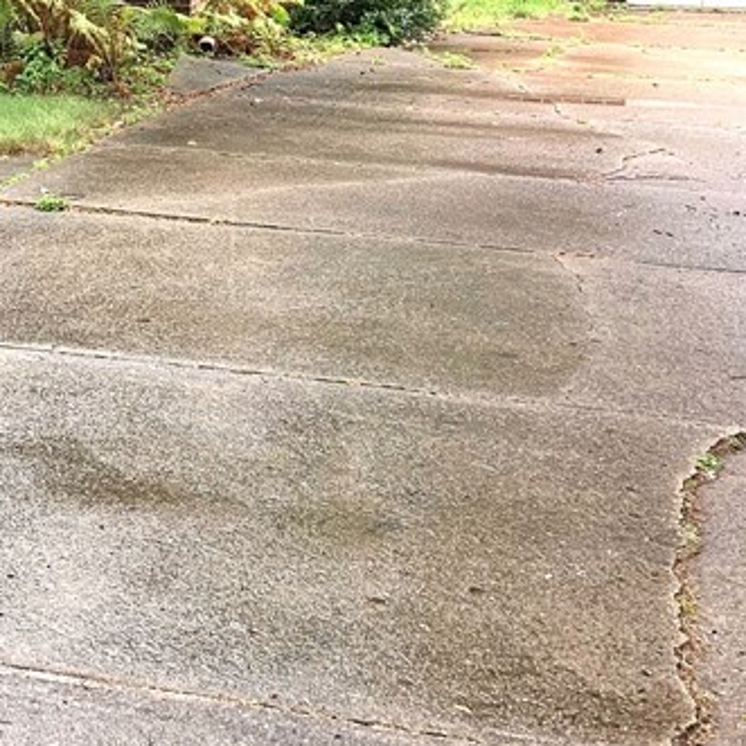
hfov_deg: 23.0
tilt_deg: -1.0
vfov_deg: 22.8
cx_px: -61
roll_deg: -0.8
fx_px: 1731
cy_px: -90
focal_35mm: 71
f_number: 1.8
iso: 40
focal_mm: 4.25
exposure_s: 1/121
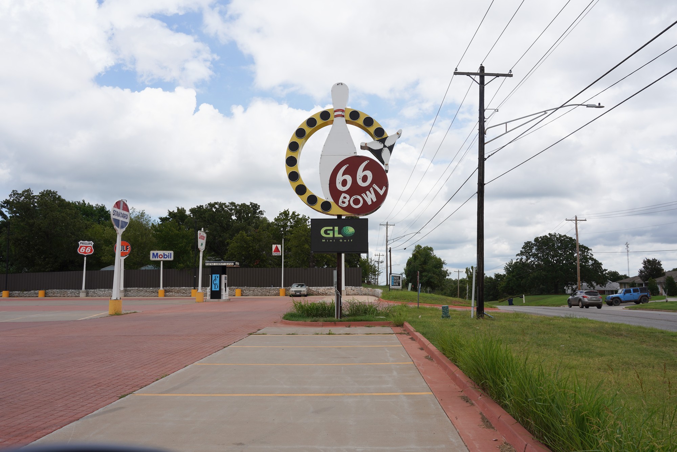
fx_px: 564
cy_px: 226
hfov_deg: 61.9
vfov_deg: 43.6
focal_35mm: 30
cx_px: 338
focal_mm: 30
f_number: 16
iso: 100
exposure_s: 1/100
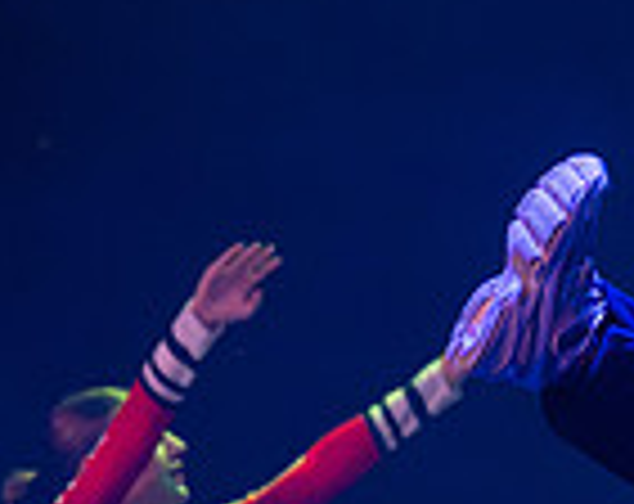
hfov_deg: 4.5
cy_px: 945
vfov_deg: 3.5
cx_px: 477
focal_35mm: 433
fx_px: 8102
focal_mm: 96
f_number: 4
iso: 5000
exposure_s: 1/500
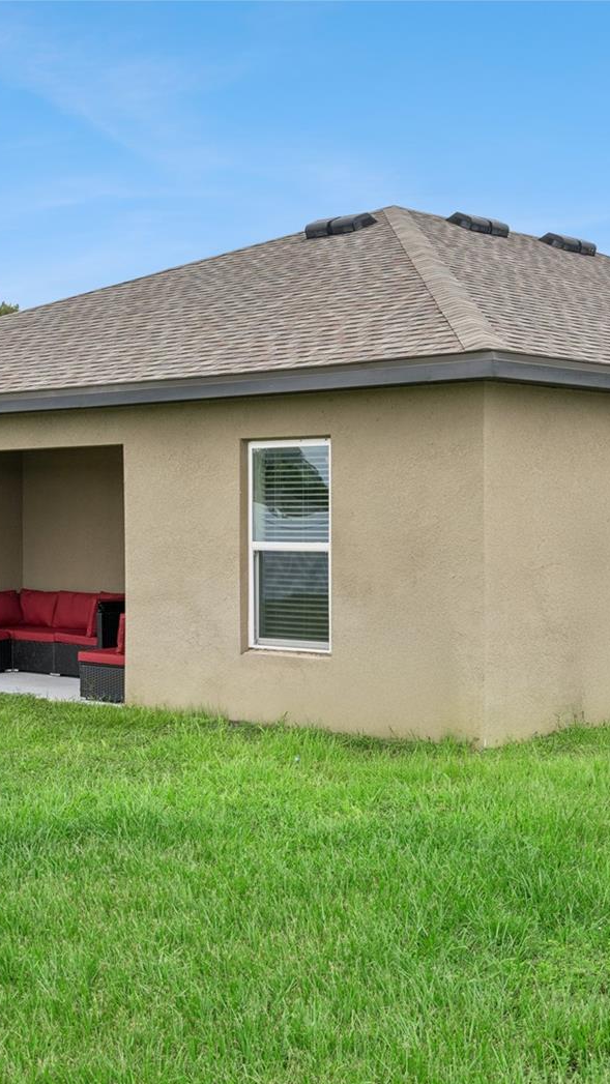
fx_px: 1610
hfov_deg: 21.4
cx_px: 416
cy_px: 551
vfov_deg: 37.2
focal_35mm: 56
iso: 400
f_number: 9
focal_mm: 35
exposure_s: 1/400
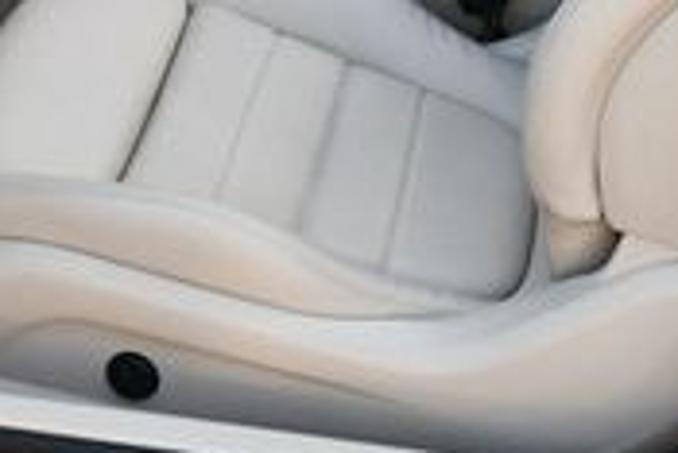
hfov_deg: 15.5
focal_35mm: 132
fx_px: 2488
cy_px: -290
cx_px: 178
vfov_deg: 10.0
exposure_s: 1/250
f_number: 5
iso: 400
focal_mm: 18
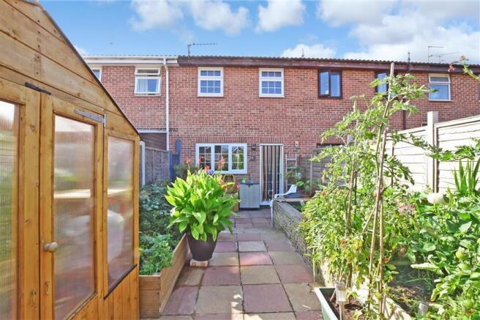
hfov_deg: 100.4
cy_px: 160
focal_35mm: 15
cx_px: 240
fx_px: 200
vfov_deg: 77.3
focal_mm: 10
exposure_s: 1/60
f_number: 16
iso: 250
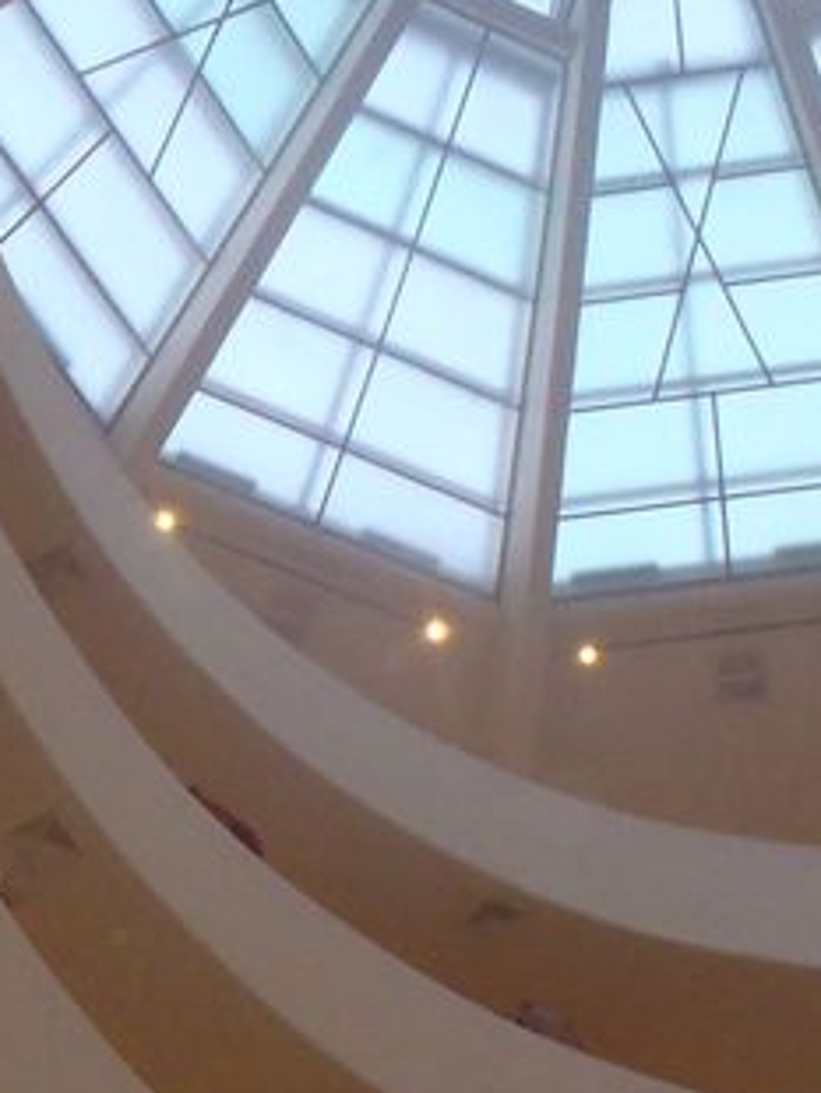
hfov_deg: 18.3
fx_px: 2432
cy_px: 1098
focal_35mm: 77
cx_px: -127
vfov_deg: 24.2
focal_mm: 5
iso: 640
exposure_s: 1/30
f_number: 3.9
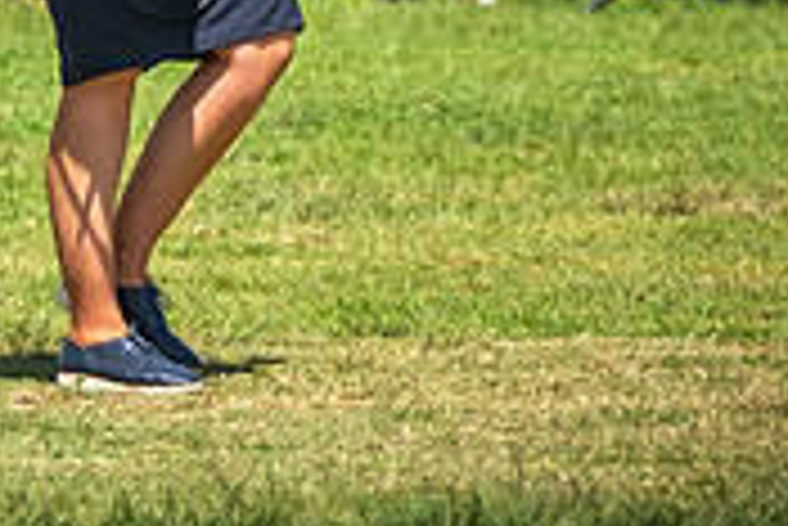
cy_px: 10
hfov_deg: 2.0
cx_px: -331
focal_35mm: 1035
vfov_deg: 1.3
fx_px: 22673
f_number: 3.6
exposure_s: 1/3200
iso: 320
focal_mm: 140
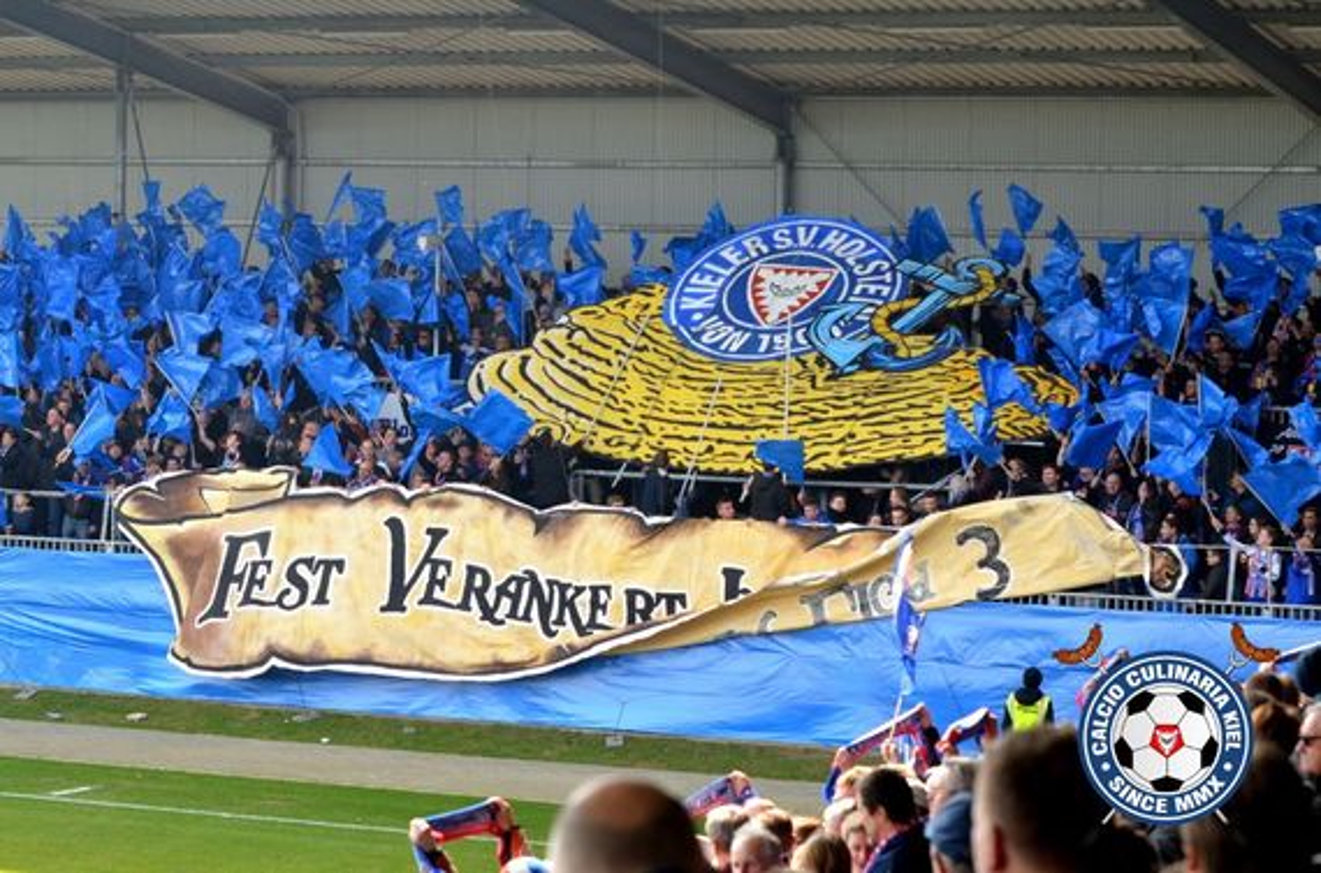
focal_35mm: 105
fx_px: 3843
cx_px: 660
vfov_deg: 13.0
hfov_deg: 19.5
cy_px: 436
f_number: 5.6
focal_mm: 70
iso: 400
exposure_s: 1/400
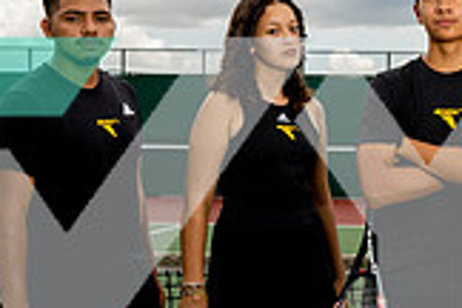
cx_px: 545
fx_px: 1104
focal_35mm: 86
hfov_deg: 22.0
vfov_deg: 15.9
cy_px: 190
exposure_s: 1/200
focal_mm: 24
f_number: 5.6
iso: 100
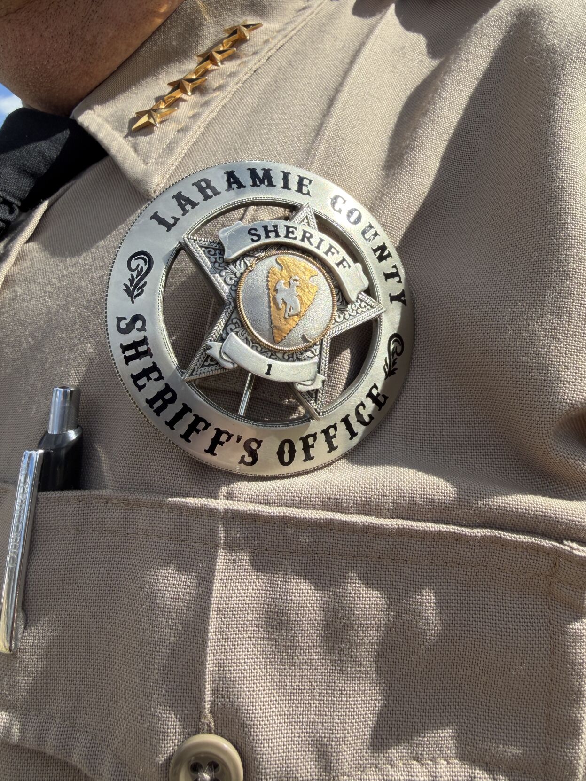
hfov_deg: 53.1
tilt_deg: -8.4
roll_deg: +7.4
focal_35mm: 26
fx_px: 587
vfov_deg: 67.3
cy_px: 390
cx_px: 293
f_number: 2.2
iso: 25
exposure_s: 1/894
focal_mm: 2.22
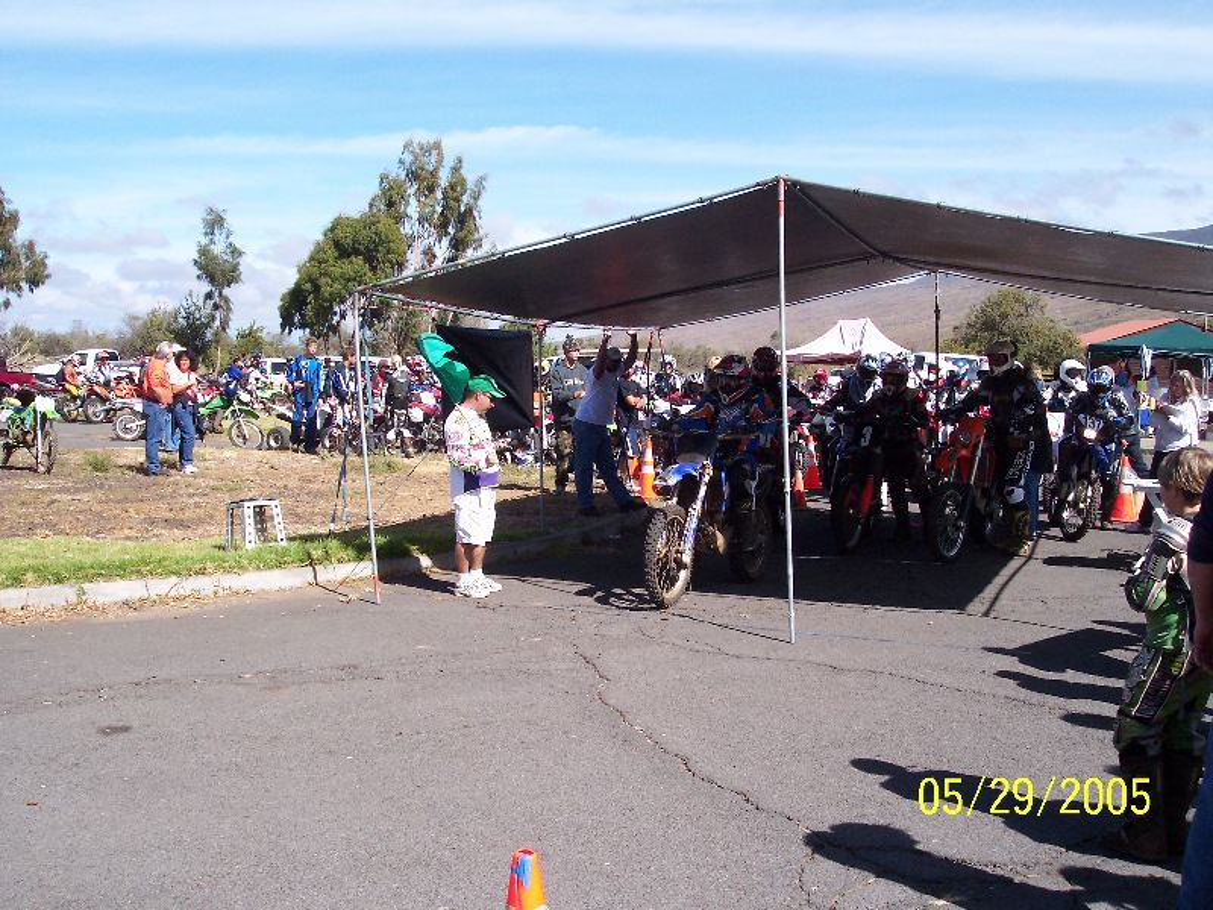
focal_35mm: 38
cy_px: 455
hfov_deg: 49.0
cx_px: 606
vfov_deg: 37.7
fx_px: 1332
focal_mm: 8
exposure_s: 1/500
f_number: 4.8
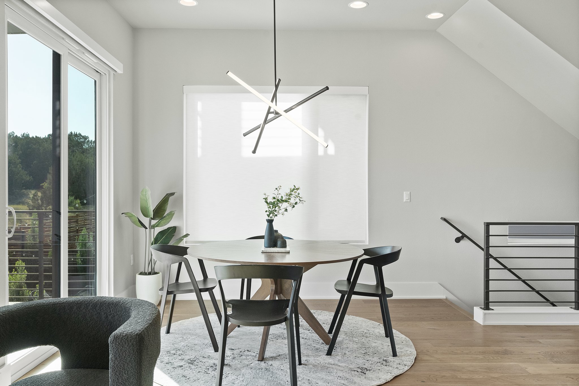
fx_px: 450
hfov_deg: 65.5
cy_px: 193
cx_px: 290
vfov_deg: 46.4
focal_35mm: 28
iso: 2000
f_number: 8
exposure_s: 1/60
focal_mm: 28
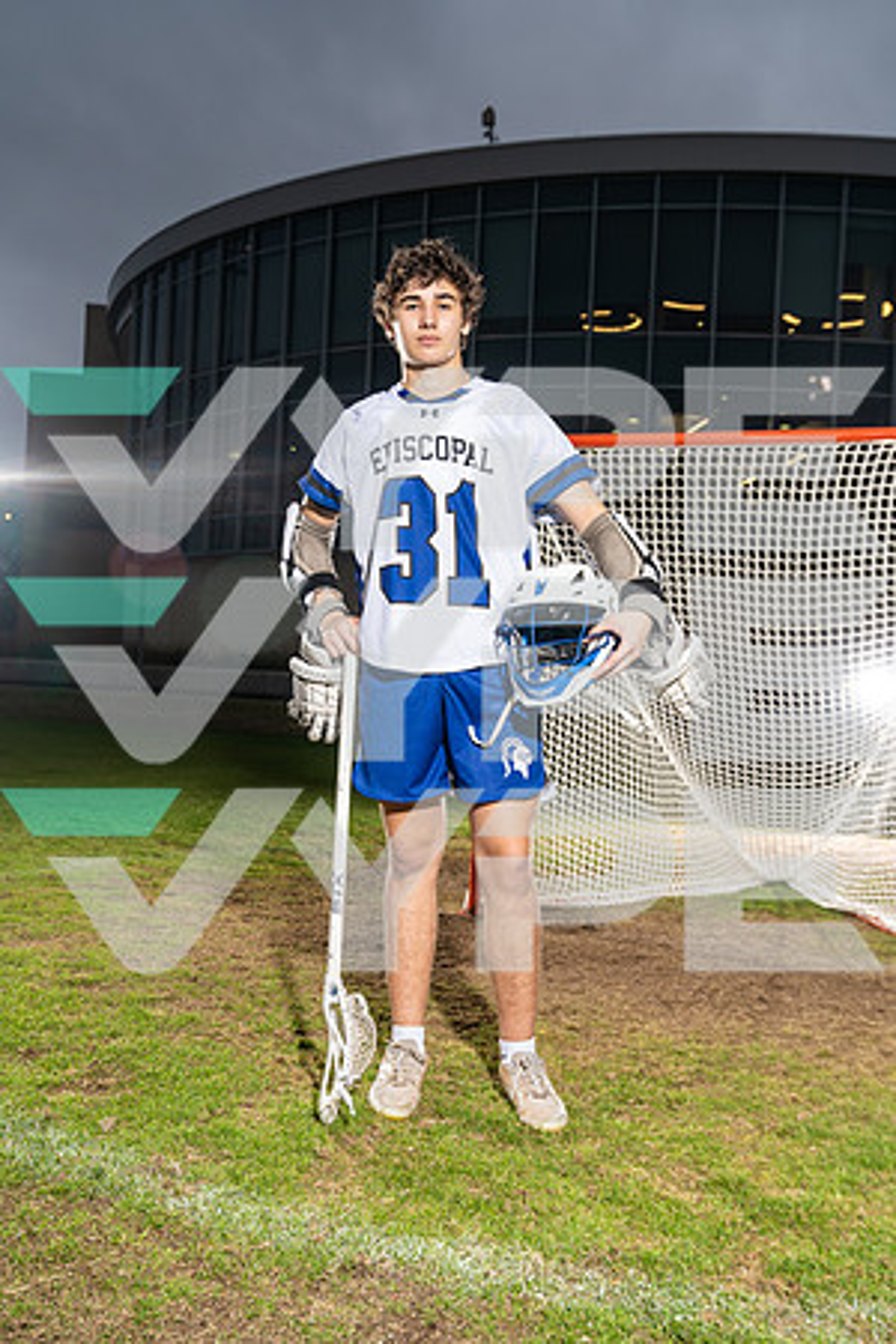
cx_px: 448
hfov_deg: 40.0
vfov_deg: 57.2
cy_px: 672
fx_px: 1232
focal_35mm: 33
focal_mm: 33
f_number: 4.5
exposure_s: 1/250
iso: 200
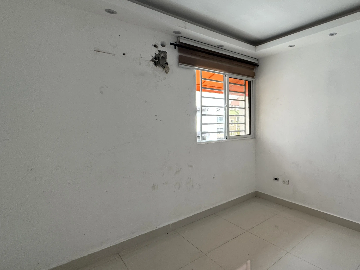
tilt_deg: -2.4
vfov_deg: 65.9
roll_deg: +0.4
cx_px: 254
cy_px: 127
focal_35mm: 20
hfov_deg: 77.6
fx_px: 208
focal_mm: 2.22
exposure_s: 1/99
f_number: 2.2
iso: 125
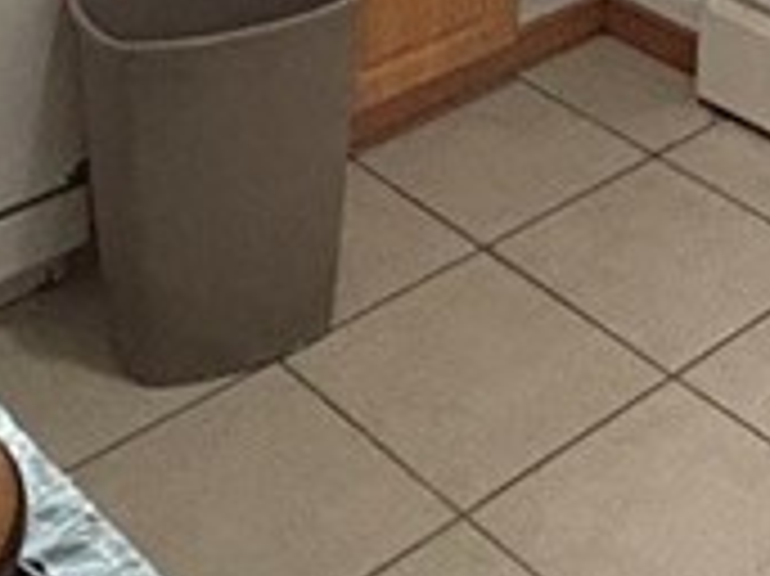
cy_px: -544
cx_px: 491
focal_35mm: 84
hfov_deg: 23.2
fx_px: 1867
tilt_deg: -9.7
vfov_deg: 14.7
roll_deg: -1.0
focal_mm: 2.22
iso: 800
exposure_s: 1/56
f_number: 2.2
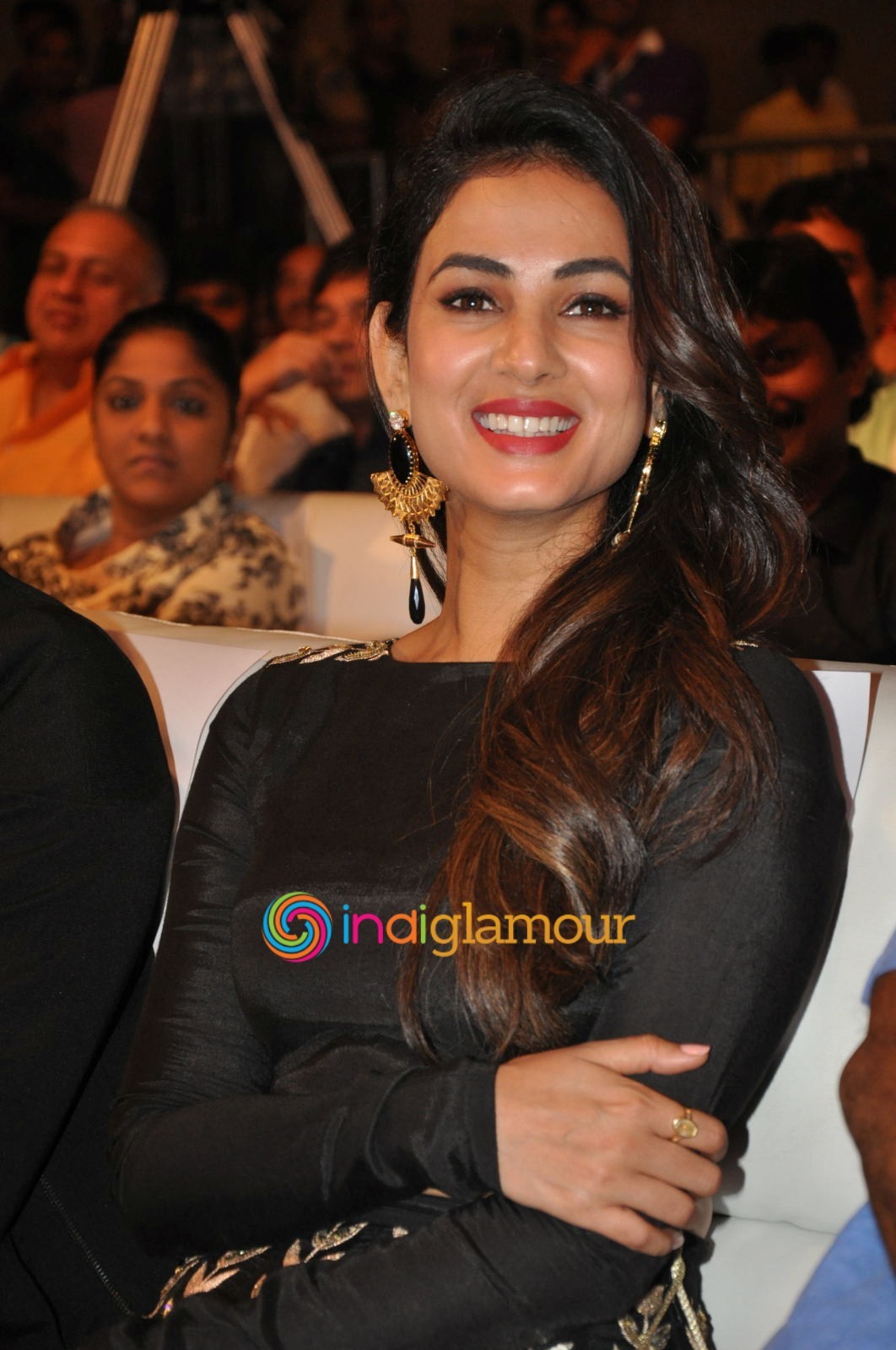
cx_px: 448
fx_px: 4212
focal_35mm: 112
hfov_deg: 12.1
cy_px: 675
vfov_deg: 18.2
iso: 800
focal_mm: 75
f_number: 5.6
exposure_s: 1/60
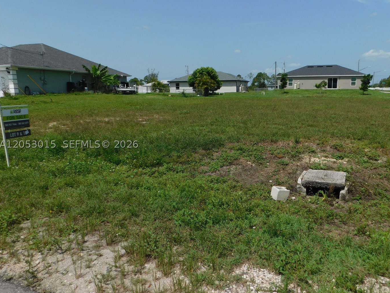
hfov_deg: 64.9
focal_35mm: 27
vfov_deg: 51.3
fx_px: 304
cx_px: 226
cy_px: 144
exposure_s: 1/800
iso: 125
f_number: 6
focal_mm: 4
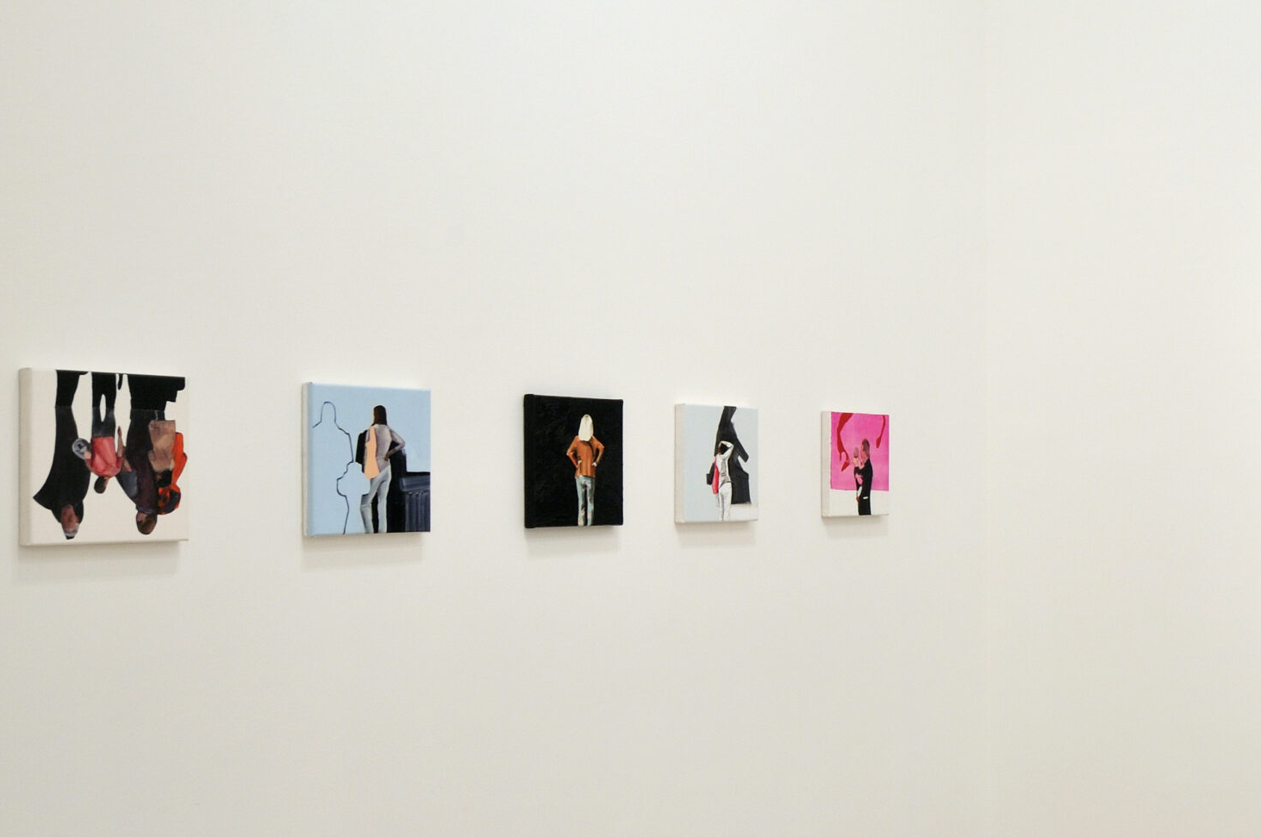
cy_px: 456
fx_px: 1744
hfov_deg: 38.1
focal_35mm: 50
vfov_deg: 27.0
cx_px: 1033
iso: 200
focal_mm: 19
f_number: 11
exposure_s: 1.6
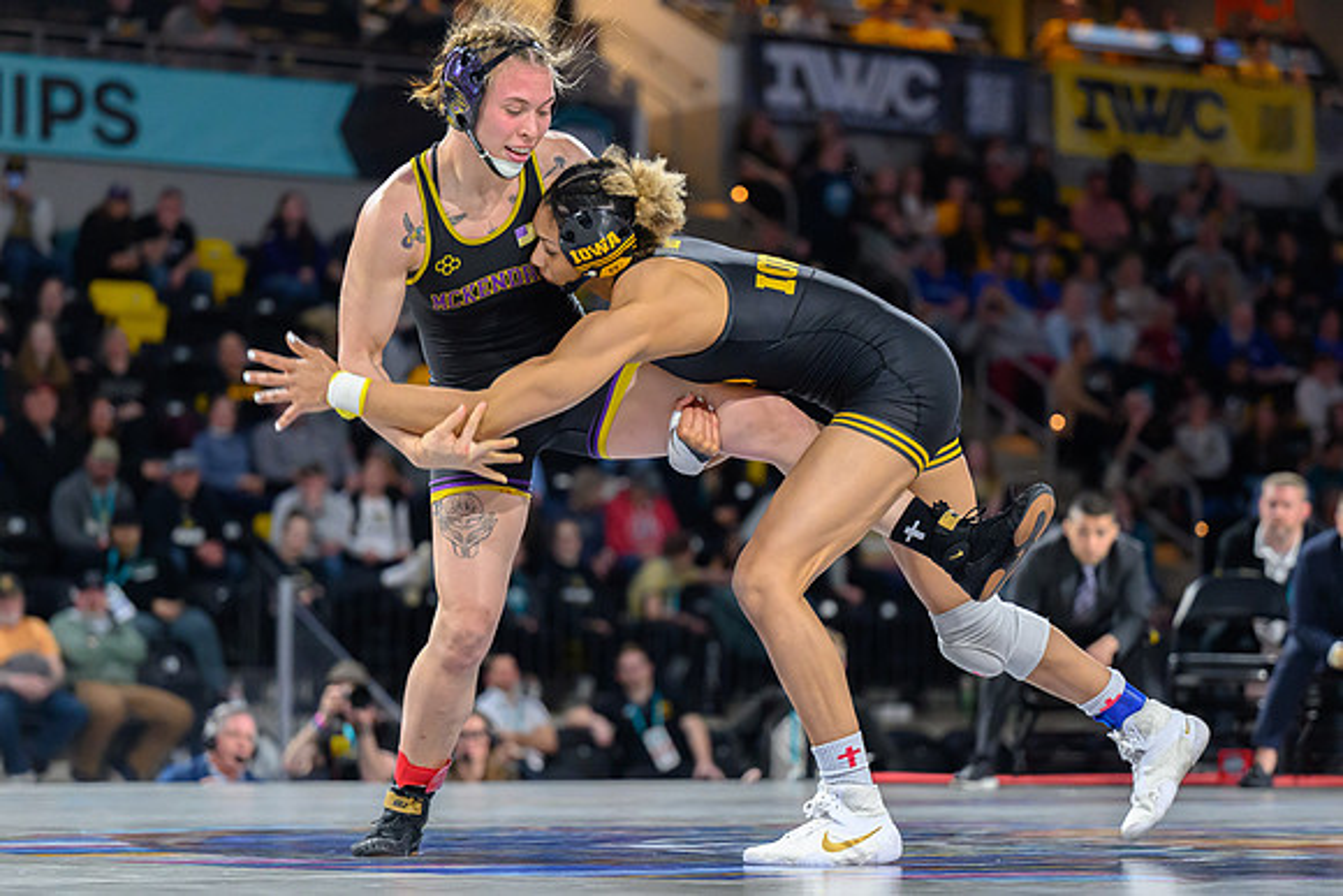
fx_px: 4388
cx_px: 722
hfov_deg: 17.4
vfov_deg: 11.7
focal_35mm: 118
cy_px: 538
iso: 4500
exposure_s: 1/800
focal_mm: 98
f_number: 2.8
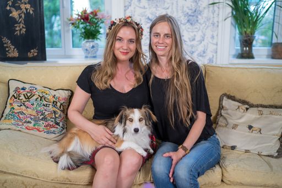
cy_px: 94
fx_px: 274
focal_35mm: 35
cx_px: 141
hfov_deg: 54.4
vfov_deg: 37.8
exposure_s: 1/320
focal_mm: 35
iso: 400
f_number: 1.6
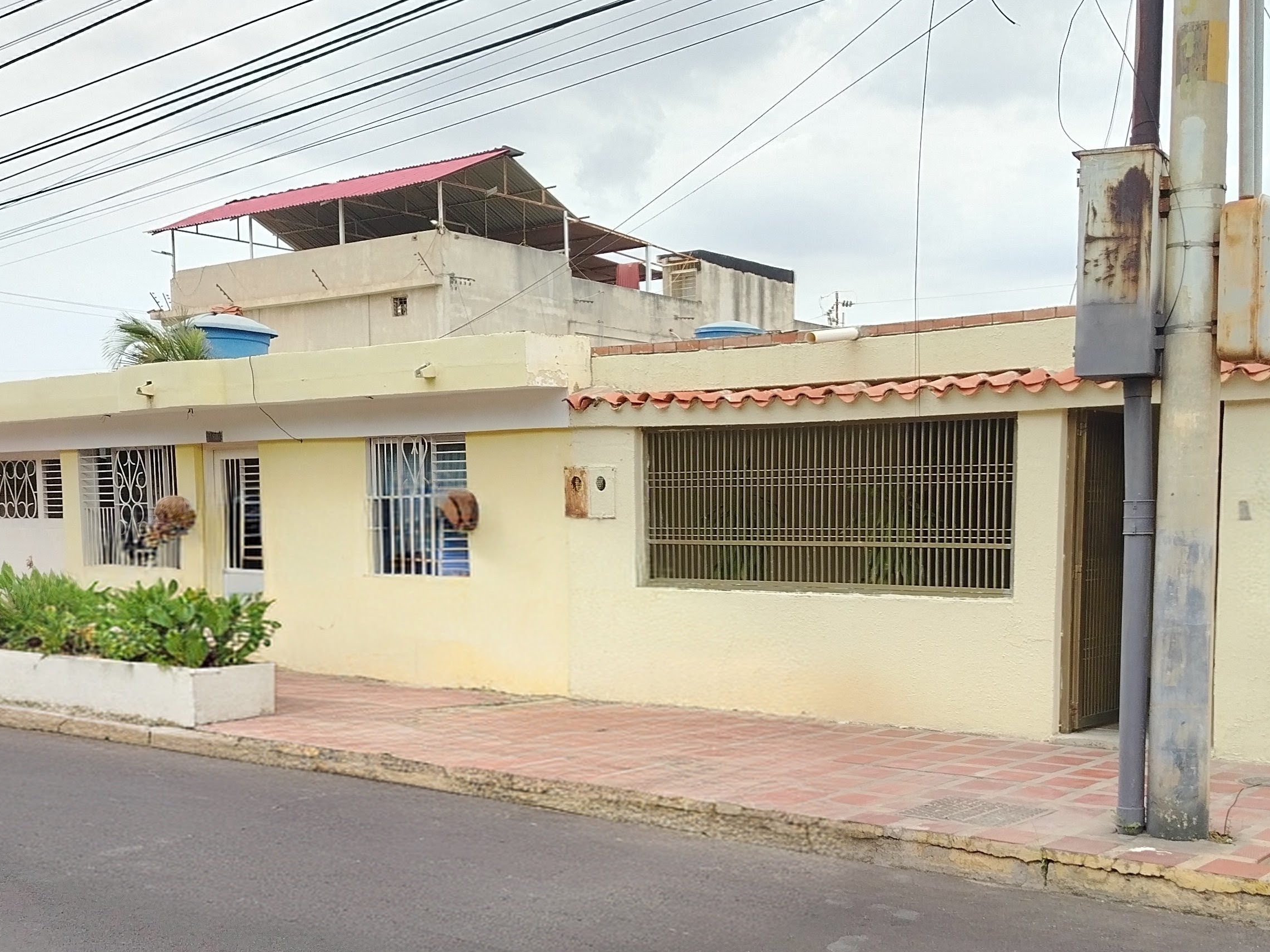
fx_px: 1541
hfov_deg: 44.5
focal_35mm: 42
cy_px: 708
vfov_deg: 33.7
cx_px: 769
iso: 225
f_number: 1.75
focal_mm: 5.25
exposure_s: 1/900
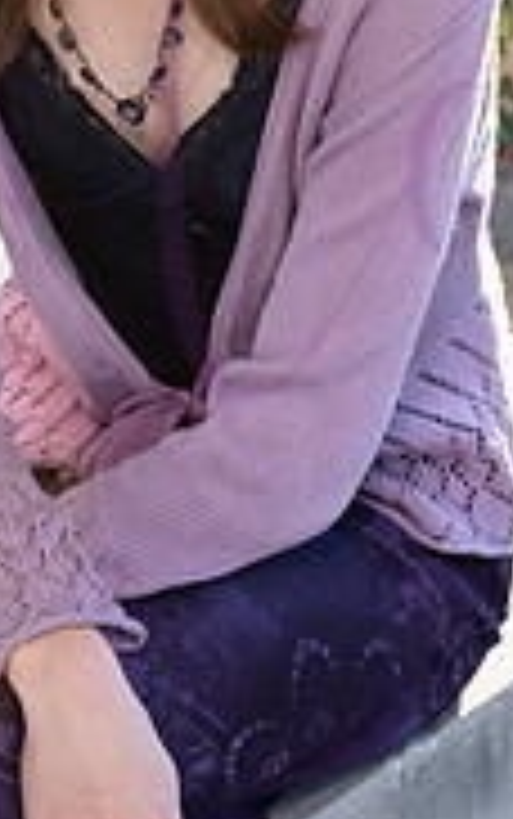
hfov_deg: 5.7
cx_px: 68
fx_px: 5182
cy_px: -112
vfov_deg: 8.9
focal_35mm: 232
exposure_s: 1/400
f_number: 8
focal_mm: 92
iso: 800
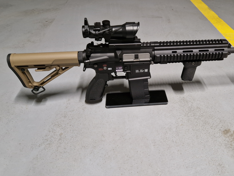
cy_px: 75
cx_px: 150
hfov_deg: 59.0
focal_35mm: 30
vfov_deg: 46.6
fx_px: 203
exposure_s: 1/50
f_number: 1.8
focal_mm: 5.4
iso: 640
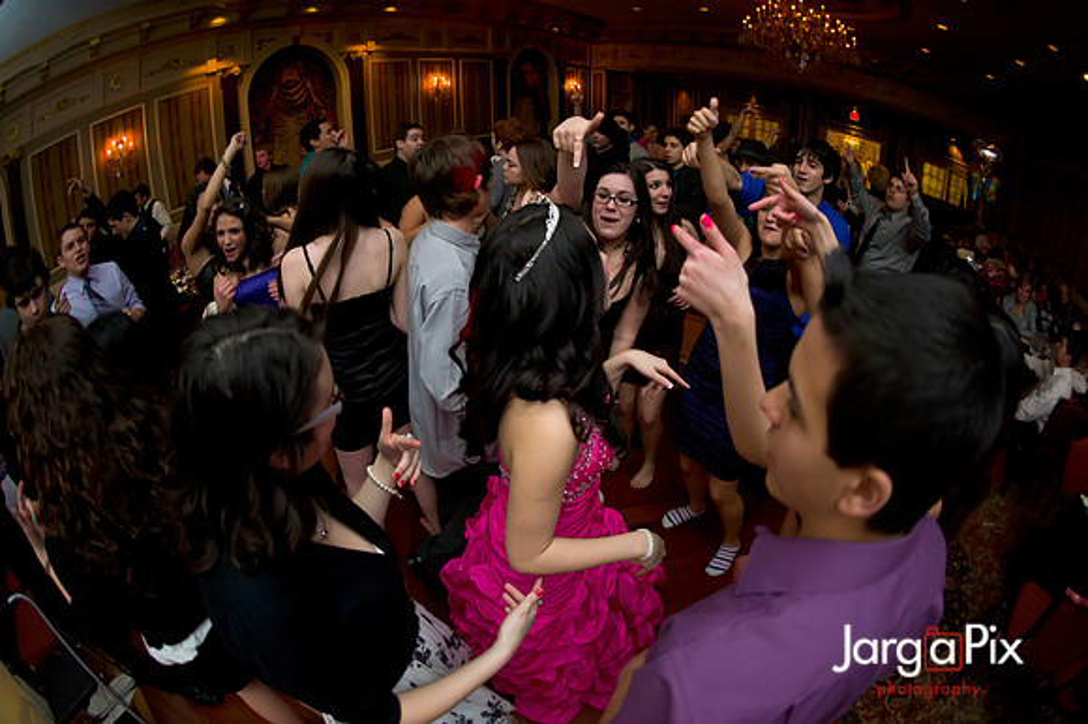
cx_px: 544
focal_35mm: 16
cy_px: 362
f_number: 3.2
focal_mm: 16
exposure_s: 1/125
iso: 3200
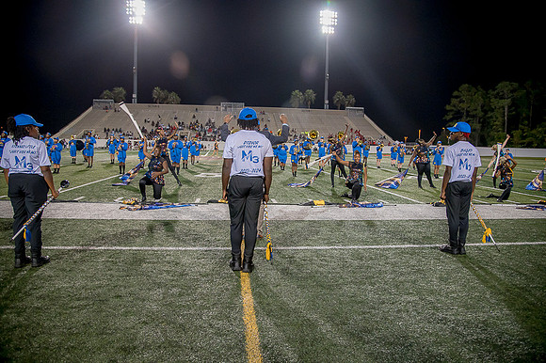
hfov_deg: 73.8
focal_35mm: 24
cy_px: 182
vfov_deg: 53.1
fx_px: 364
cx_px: 273
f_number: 4
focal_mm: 24
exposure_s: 1/200
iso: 2000
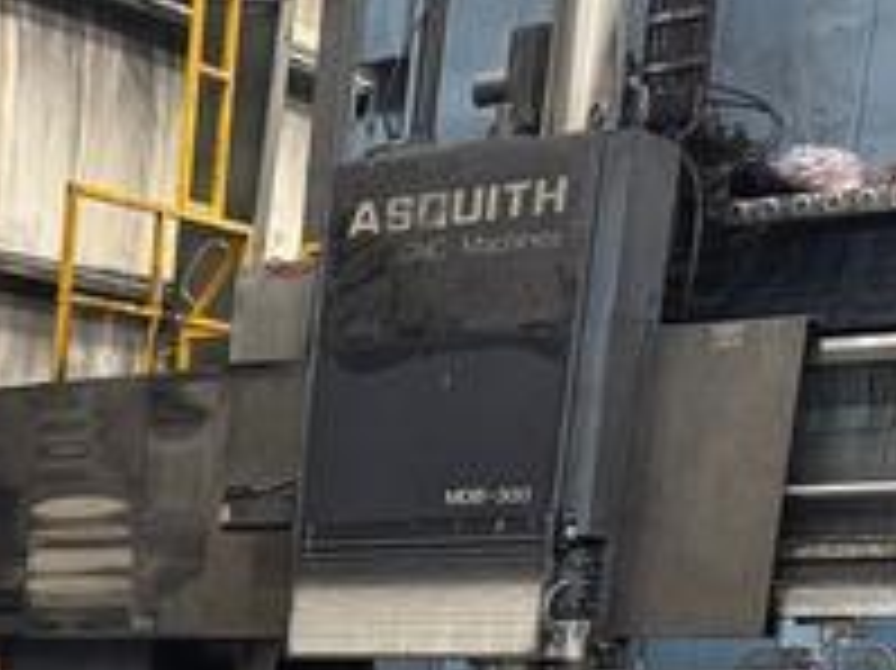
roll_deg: -0.3
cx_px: -608
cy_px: 1311
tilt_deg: -16.1
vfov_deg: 13.6
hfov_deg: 17.7
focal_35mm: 94
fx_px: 2432
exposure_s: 1/60
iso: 200
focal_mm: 6.76
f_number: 1.78
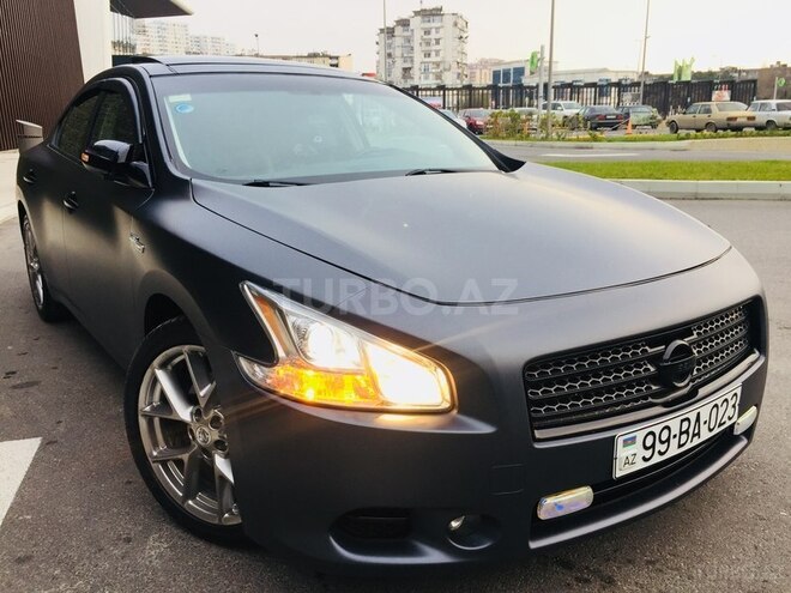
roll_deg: +0.8
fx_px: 663
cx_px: 396
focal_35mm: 29
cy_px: 296
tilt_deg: -15.8
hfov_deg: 61.7
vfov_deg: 48.2
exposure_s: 1/100
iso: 32
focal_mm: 4.15
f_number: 2.2
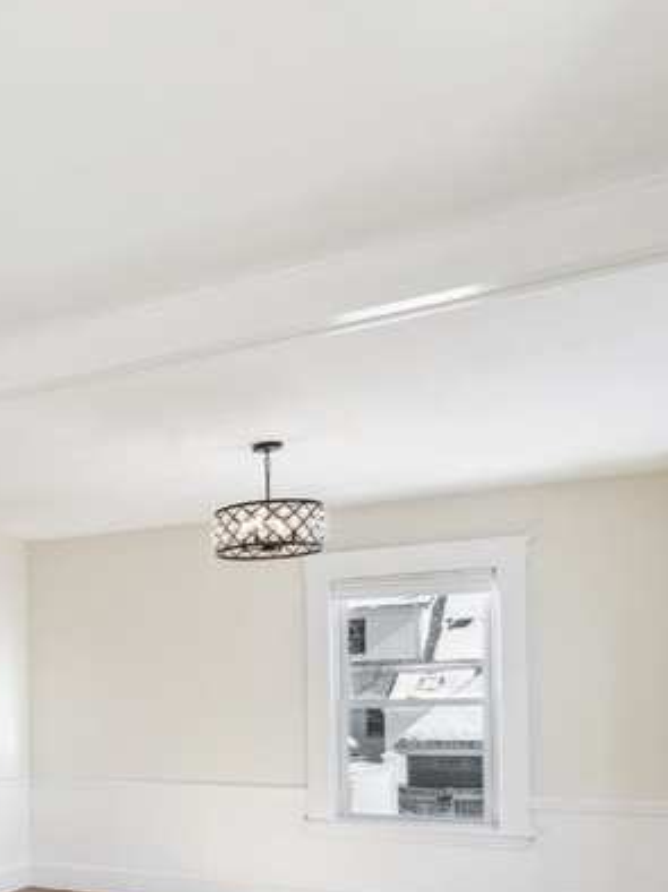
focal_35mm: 40
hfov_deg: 26.4
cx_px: -326
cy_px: 748
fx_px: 1030
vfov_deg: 43.9
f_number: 9
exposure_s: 1/13
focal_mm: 16
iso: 100
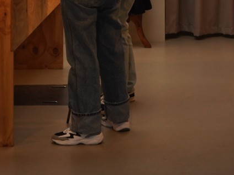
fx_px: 1069
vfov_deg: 8.9
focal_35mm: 158
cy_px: -156
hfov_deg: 12.4
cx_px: 233
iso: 640
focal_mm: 35
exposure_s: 1/100
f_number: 13
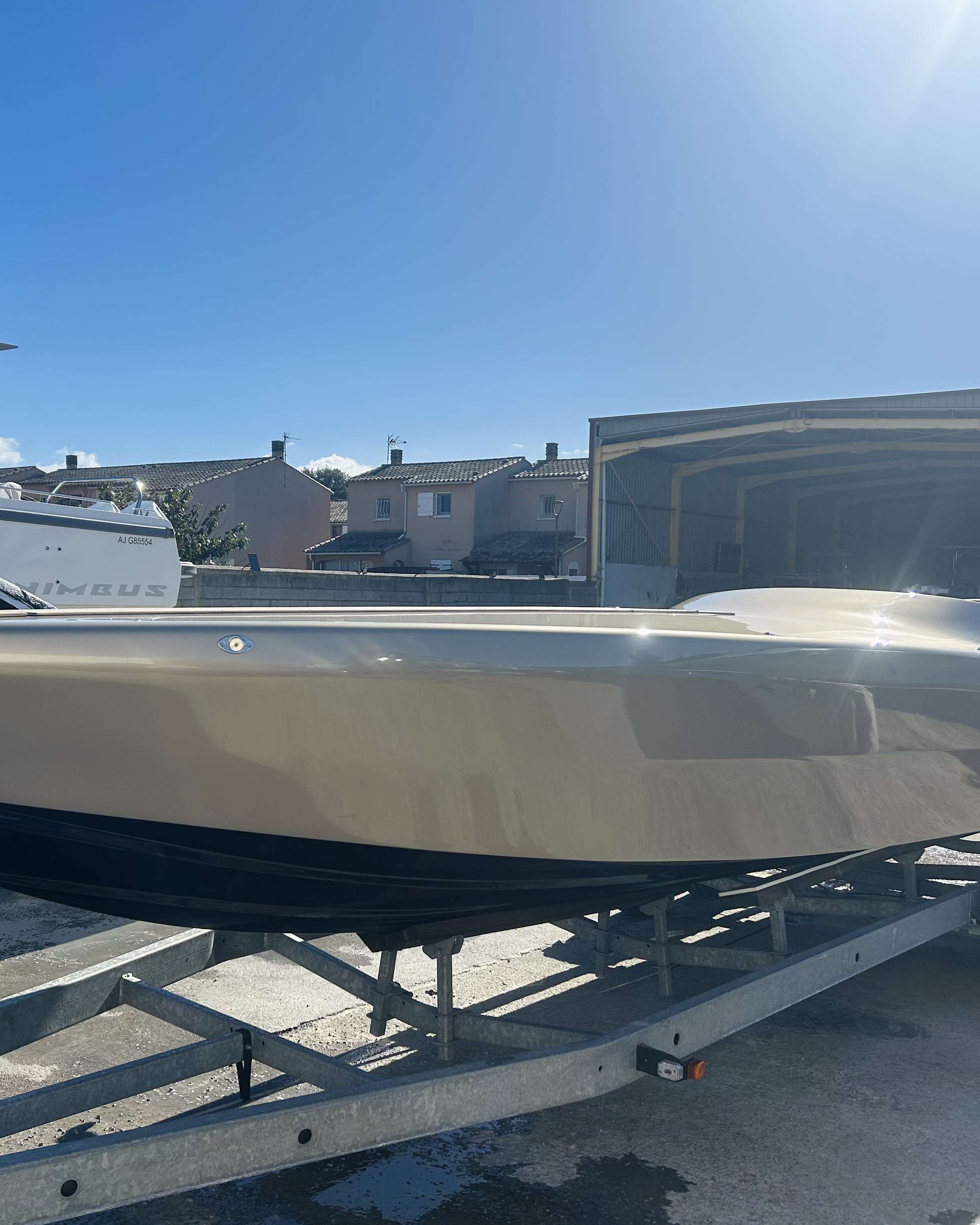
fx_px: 1233
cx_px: 408
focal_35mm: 34
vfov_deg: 52.8
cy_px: 612
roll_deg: -2.0
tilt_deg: -1.1
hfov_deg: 43.2
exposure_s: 1/6579
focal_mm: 5.7
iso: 50
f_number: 1.5
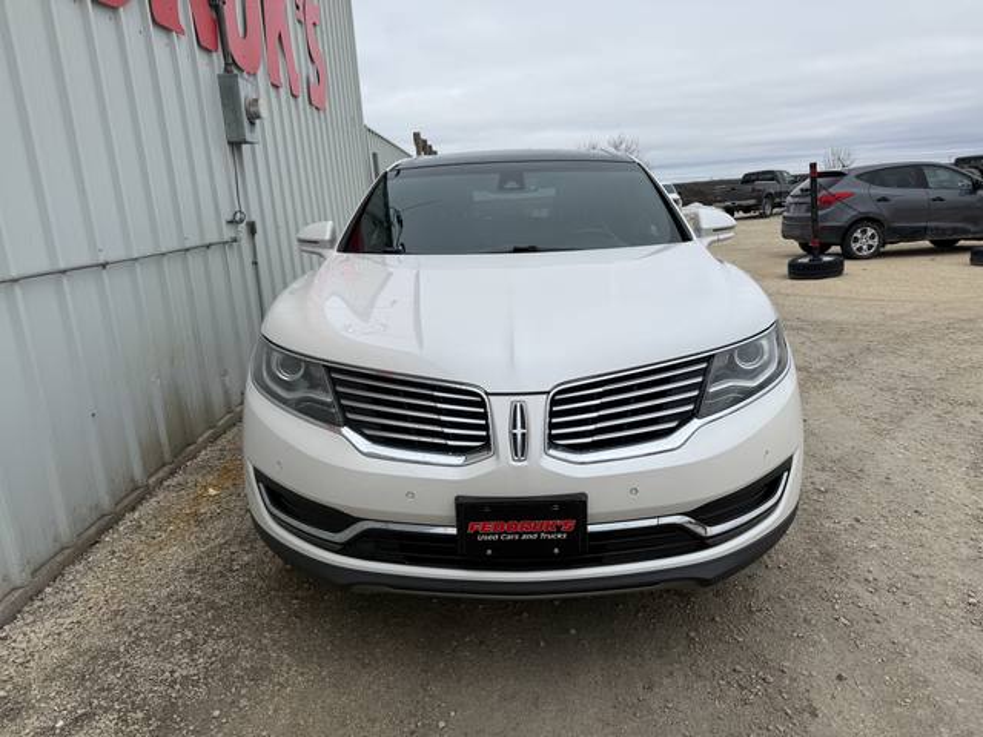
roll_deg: +3.2
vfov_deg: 56.8
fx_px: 682
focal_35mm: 24
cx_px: 492
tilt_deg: -12.3
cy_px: 368
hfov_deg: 71.6
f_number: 1.78
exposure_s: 1/5319
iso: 80
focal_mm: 6.76
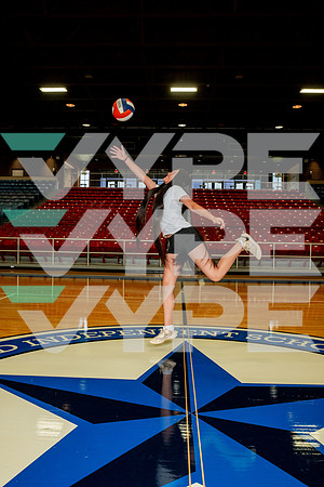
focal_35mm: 30
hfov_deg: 43.6
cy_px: 244
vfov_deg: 61.9
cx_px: 162
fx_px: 405
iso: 800
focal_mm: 30
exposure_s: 1/200
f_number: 7.1
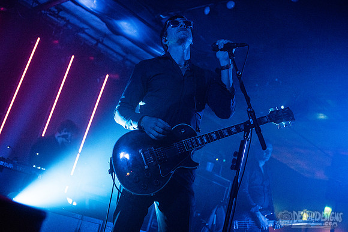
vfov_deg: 32.0
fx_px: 404
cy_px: 111
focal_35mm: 42
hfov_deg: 46.6
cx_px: 173
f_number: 3.2
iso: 3200
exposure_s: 1/100
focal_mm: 40
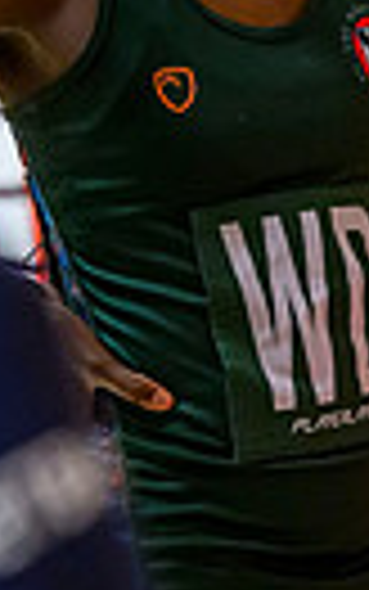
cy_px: 687
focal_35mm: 401
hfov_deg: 3.2
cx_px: 1184
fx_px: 6445
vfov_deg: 5.2
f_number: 2.8
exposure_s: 1/400
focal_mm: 89
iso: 4000
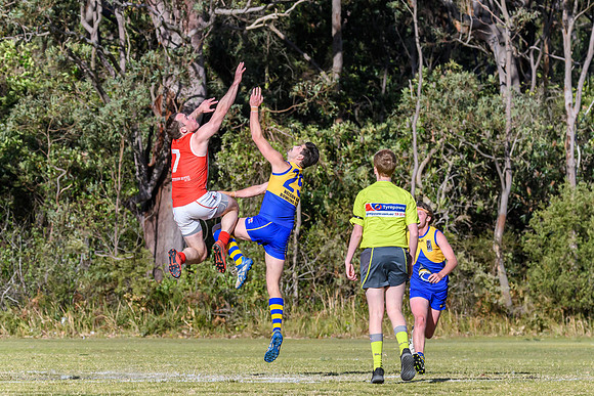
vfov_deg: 3.1
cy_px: 233
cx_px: 337
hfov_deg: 4.7
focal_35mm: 443
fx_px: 7304
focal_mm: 220
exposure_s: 1/4000
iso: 800
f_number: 9
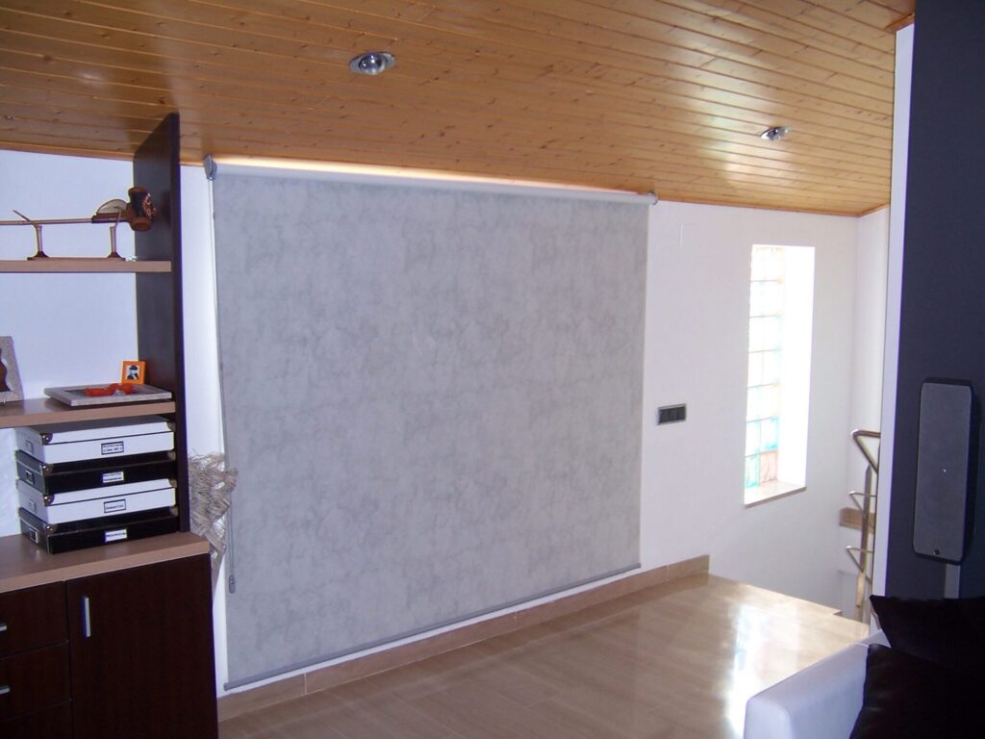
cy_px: 370
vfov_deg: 42.9
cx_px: 492
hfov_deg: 55.4
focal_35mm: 33
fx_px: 939
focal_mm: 5.5
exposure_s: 1/60
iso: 80
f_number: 2.8
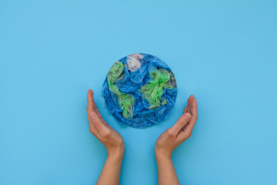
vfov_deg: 38.9
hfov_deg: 55.8
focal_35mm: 34
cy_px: 92
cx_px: 138
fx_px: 262
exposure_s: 1/25
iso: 160
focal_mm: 34
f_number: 8
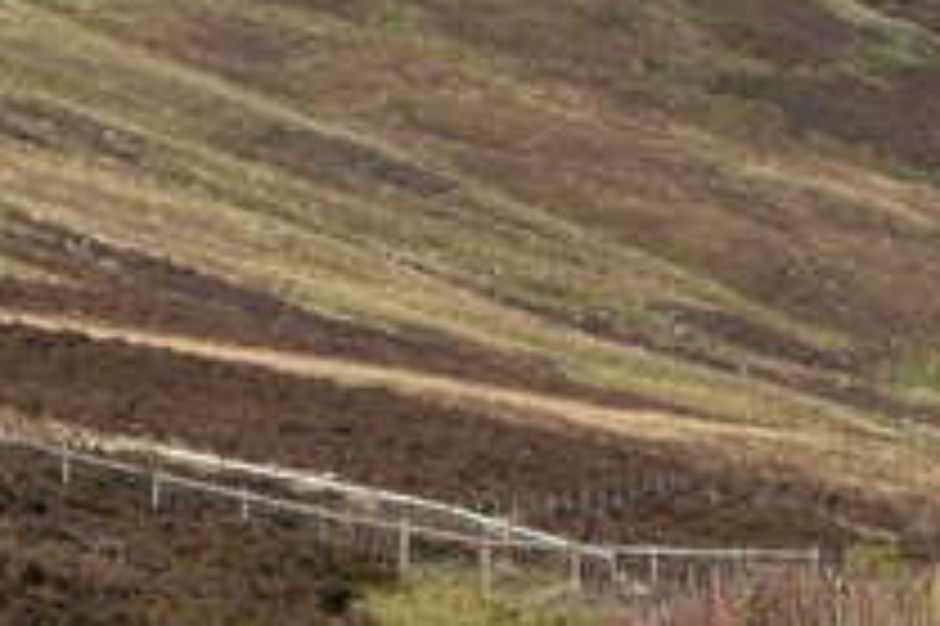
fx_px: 9966
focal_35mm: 382
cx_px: 1682
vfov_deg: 3.6
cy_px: 876
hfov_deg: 5.3
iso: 100
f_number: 8
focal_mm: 52
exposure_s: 1/250
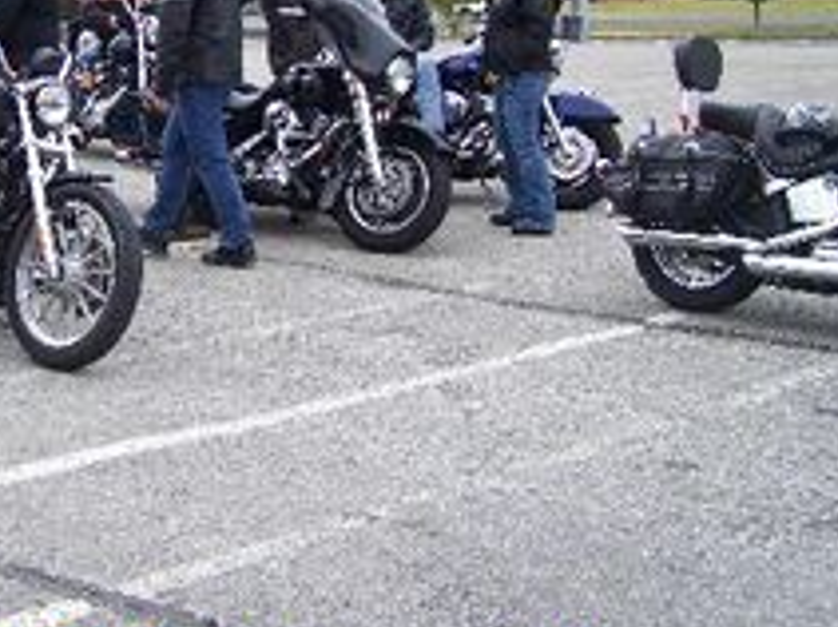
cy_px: 127
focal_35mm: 72
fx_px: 1742
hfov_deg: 26.4
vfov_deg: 20.2
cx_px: 131
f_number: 2.8
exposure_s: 1/400
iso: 64
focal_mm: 6.3
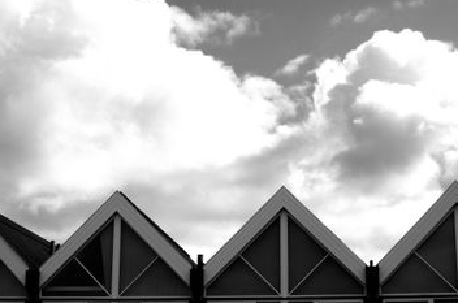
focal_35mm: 67
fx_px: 850
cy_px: 143
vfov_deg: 20.2
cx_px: 221
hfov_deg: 30.1
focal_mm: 31
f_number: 14
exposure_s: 1/200
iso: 100
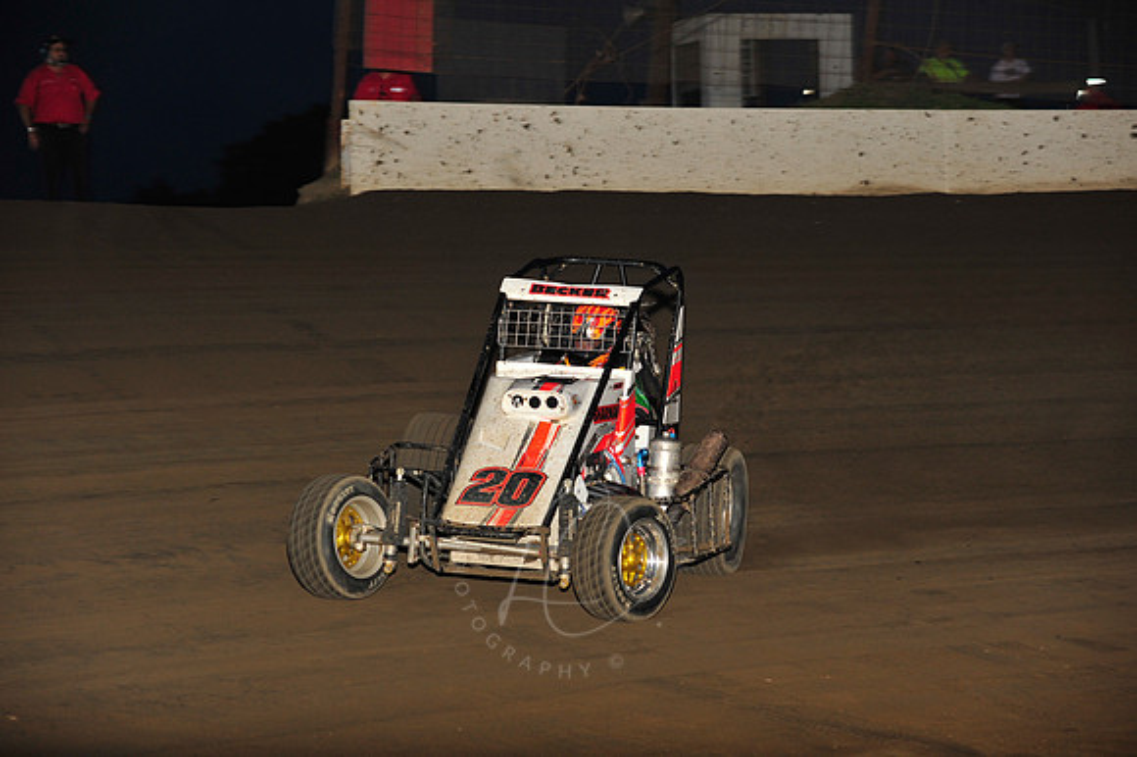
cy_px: 378
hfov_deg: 15.2
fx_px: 4261
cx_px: 568
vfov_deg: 10.1
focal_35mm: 135
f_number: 6.3
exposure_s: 1/320
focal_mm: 135
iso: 800
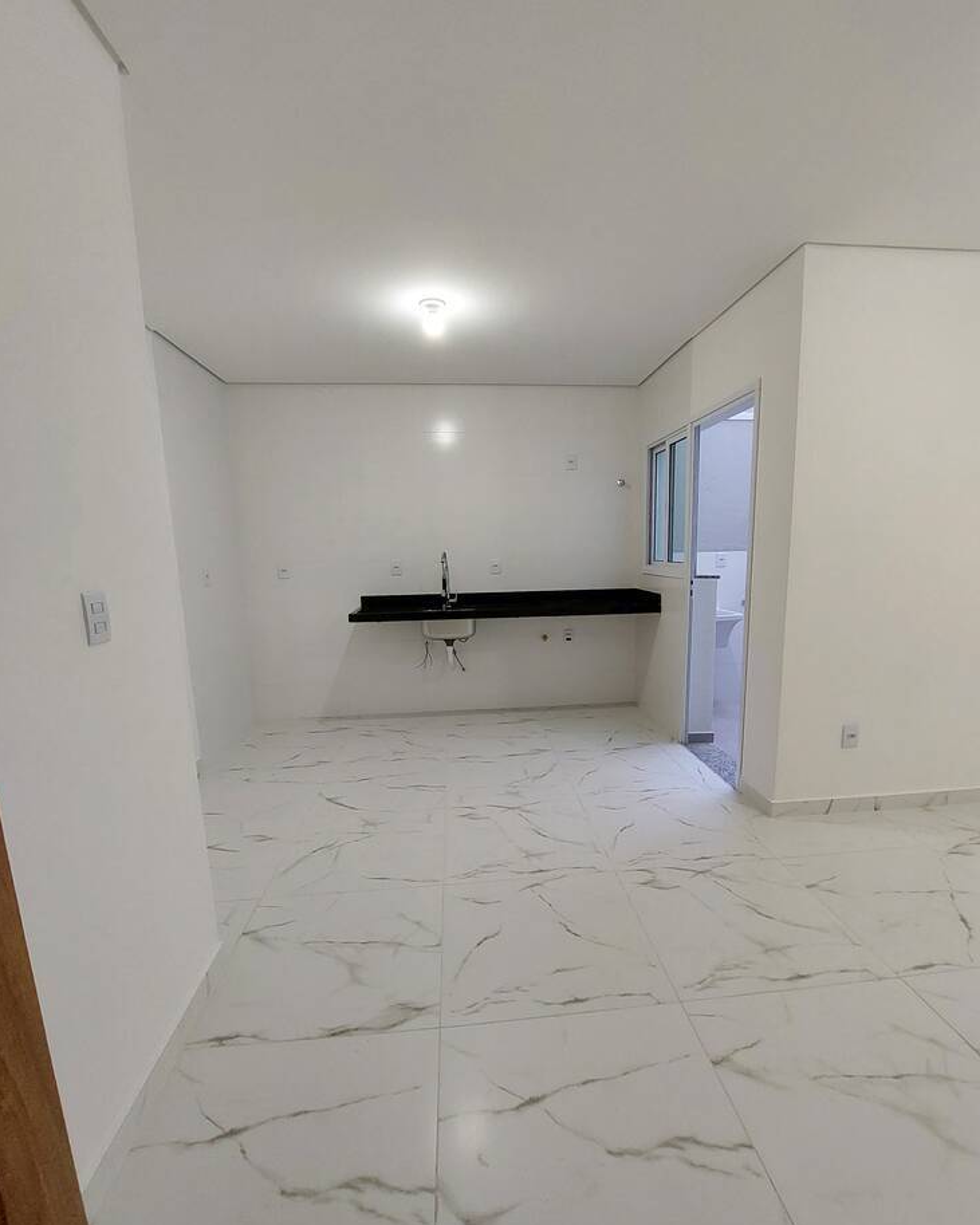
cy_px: 670
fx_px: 544
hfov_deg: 84.0
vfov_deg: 96.5
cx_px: 515
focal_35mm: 15
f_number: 2.2
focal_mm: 1.74
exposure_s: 1/60
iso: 160
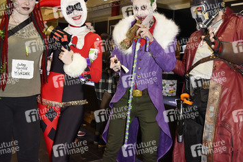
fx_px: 276
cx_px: 121
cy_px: 62
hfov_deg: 47.4
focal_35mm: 41
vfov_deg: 32.4
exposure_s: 1/125
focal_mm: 32
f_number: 6.3
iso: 1250
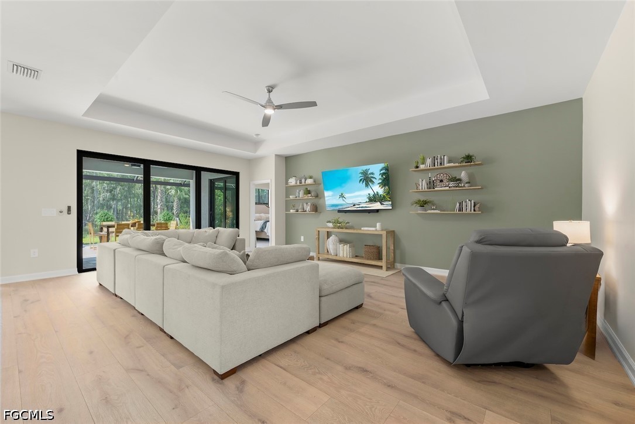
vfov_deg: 77.4
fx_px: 265
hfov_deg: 100.4
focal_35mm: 15
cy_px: 212
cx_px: 318
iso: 400
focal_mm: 15
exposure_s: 1/1.25
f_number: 11
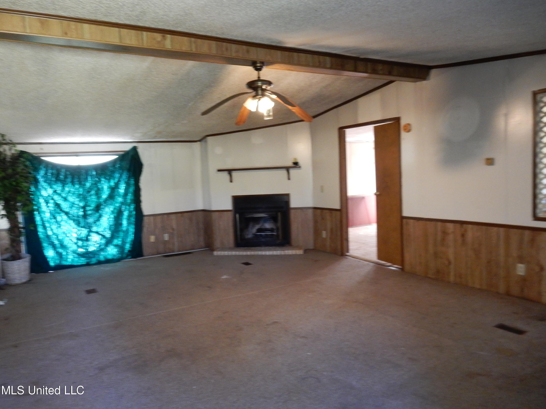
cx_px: 273
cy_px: 204
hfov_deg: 69.4
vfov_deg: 54.9
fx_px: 394
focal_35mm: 25
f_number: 3.7
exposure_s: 1/8
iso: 450
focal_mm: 4.5
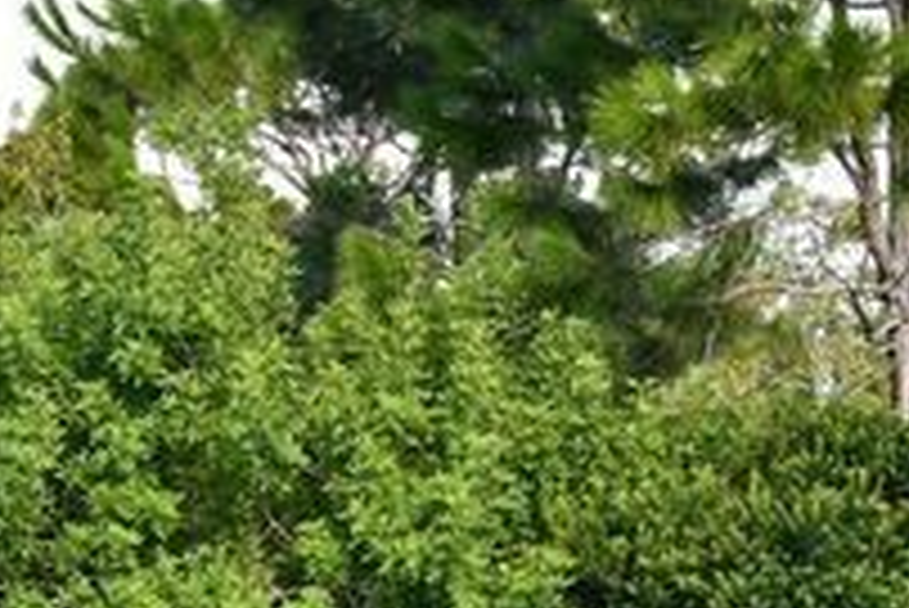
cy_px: 928
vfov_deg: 8.2
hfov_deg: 12.4
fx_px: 4169
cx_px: 486
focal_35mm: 165
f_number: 6.3
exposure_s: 1/250
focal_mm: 26
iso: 200
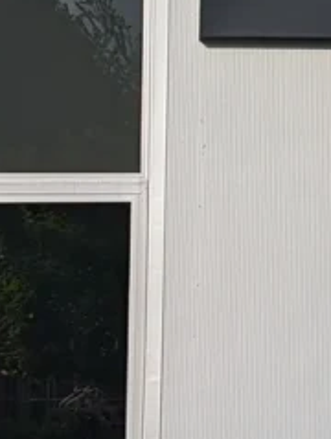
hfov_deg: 6.8
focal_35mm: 210
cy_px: -55
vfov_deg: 9.3
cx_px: 672
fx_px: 2670
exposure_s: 1/1529
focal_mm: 6.9
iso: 17
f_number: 1.68
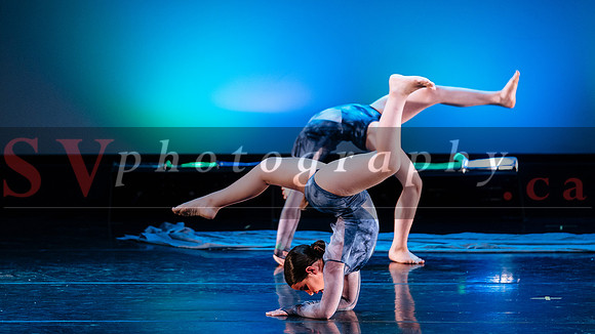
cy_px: 102
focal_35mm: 223
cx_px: 295
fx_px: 3525
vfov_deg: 5.4
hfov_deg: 9.6
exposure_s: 1/500
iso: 1250
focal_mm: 173
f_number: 2.8
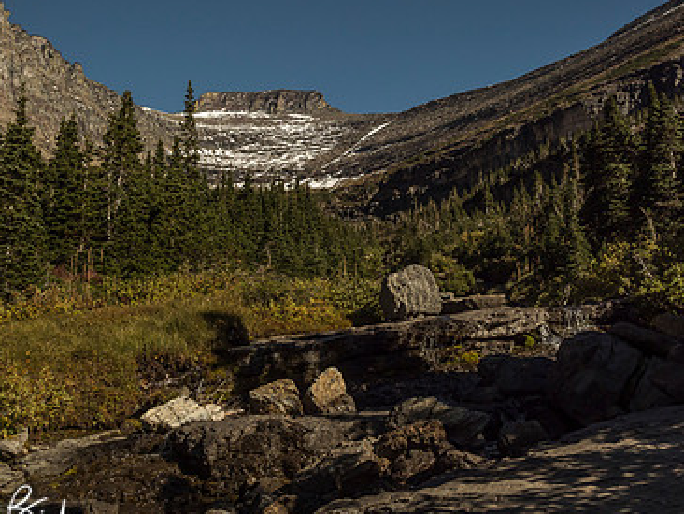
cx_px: 364
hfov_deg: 48.9
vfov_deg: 37.7
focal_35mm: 38
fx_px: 751
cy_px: 218
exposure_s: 1/500
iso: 200
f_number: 8
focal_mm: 12
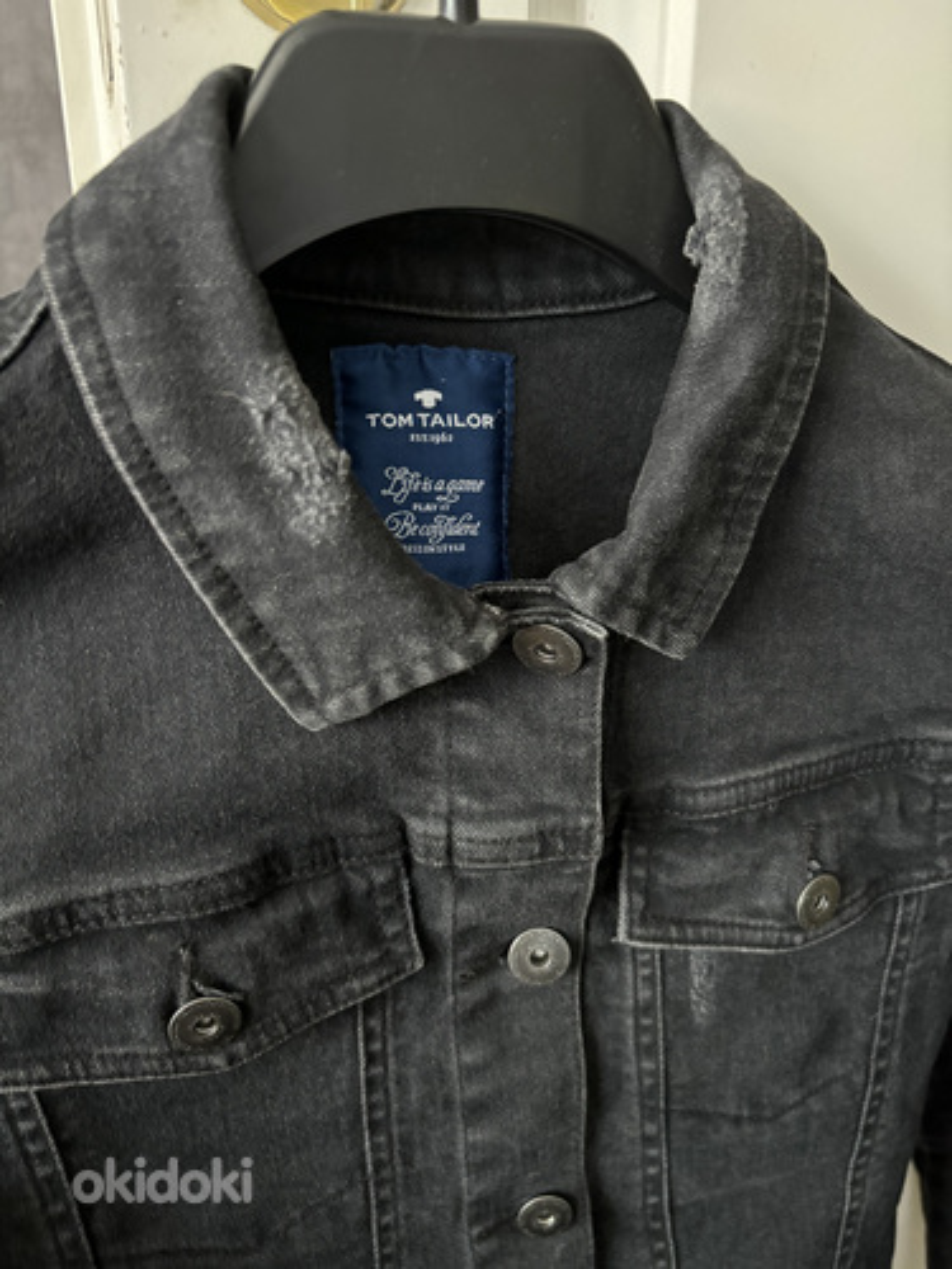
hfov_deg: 53.1
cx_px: 476
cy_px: 634
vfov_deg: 67.3
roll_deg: -0.7
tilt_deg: -21.0
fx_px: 953
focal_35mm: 26
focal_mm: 5.96
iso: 1000
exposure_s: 1/30
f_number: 1.6
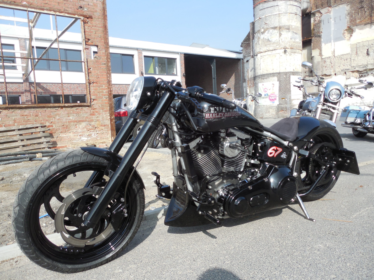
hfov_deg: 69.4
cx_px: 187
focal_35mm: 25
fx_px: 270
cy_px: 140
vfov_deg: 54.9
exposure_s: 1/640
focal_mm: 4.5
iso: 125
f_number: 3.3
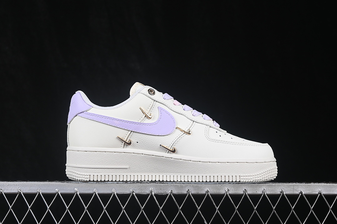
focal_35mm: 75
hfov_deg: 27.0
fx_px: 702
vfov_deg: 18.2
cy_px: 112
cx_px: 168
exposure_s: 1/80
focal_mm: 50
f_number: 8
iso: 160
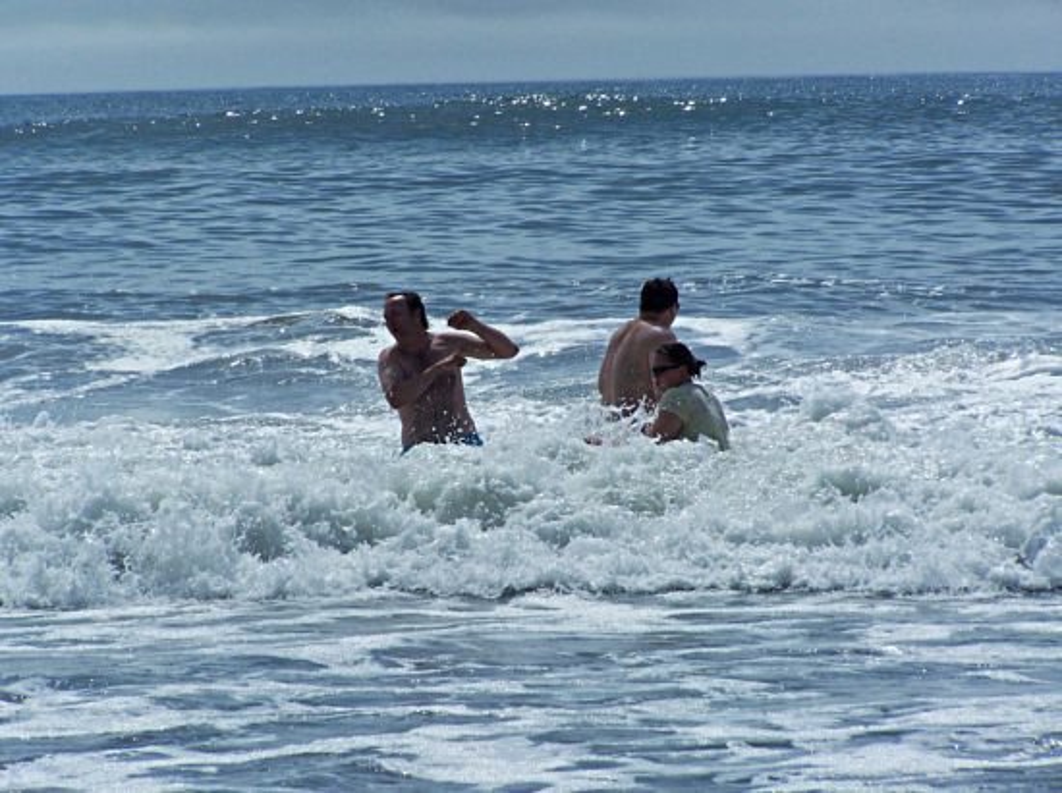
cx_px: 531
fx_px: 7292
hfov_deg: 8.3
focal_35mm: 238
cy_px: 396
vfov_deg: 6.2
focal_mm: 39.5
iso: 80
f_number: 6.3
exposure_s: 1/1500
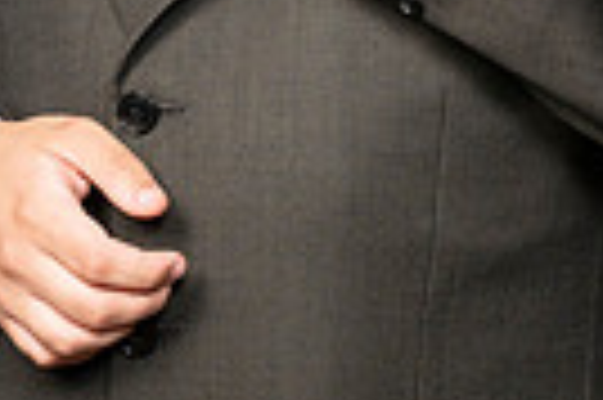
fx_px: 4299
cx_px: 644
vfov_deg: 5.3
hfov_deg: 8.0
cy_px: -309
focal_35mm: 257
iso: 320
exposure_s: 1/160
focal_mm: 44
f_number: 9
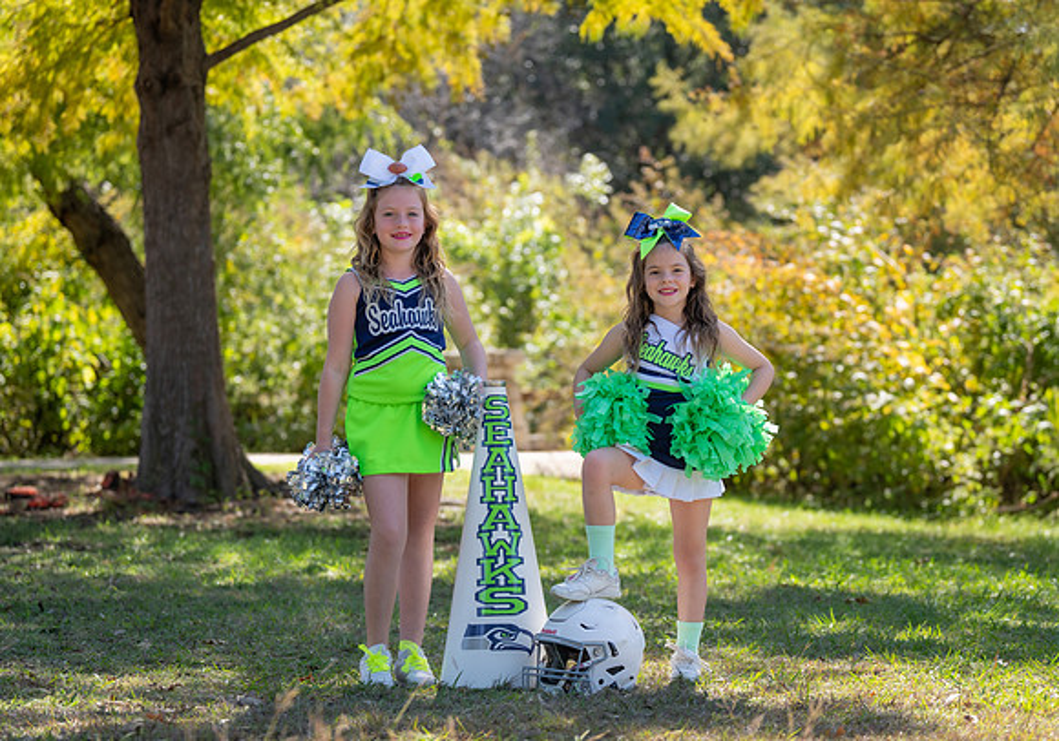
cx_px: 580
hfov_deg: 20.2
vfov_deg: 14.2
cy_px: 423
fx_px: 2979
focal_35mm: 100
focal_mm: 82
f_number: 2.8
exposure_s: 1/500
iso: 100
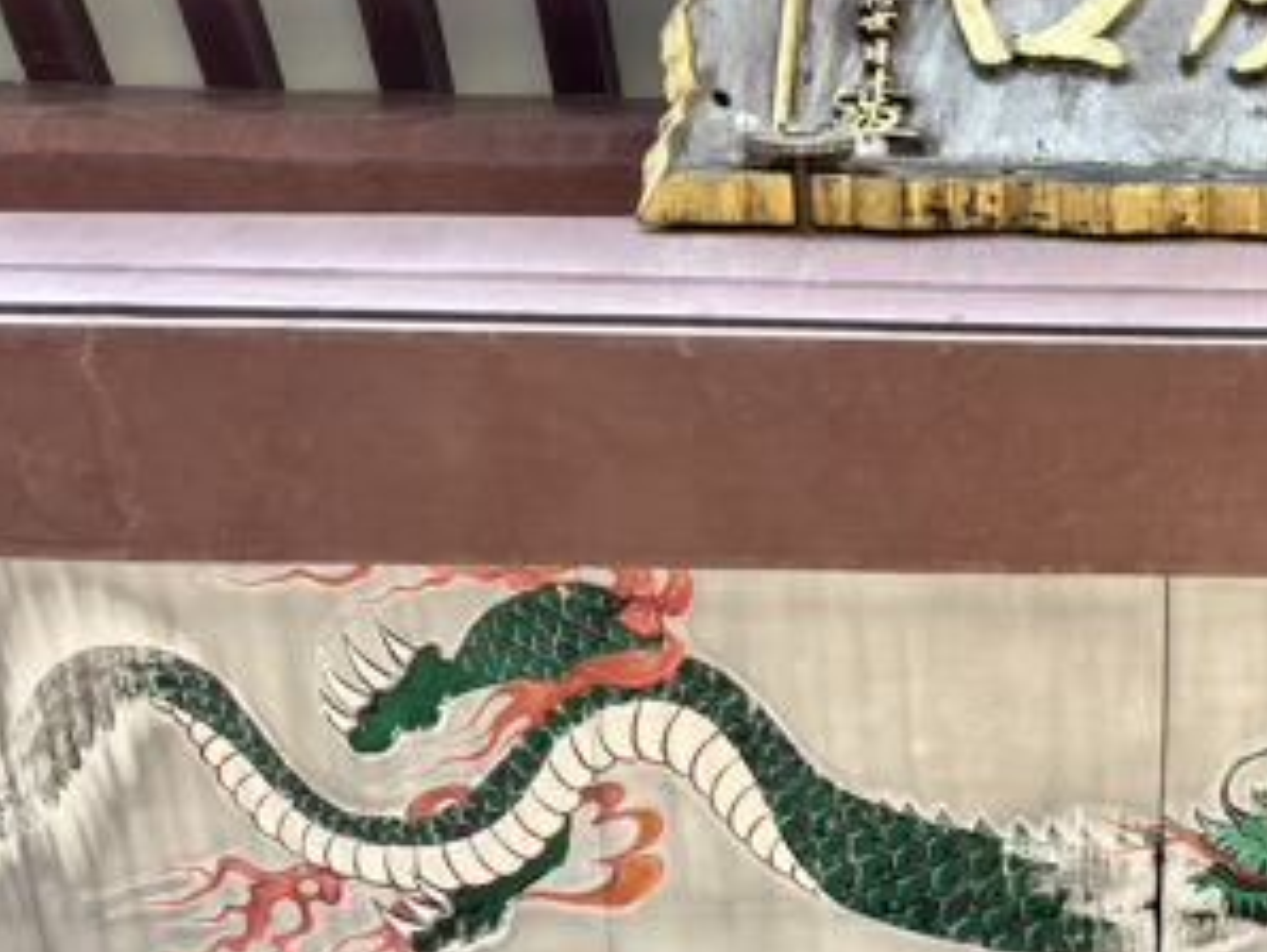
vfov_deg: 23.8
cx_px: 1161
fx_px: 2234
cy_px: 725
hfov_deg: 30.2
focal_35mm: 61
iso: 50
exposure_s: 1/121
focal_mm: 5.96
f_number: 1.6
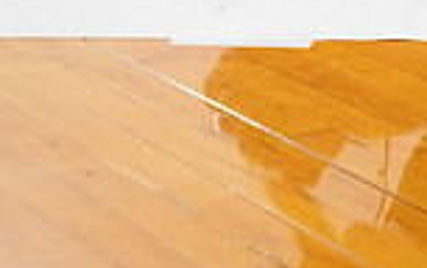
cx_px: 371
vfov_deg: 7.2
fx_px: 2027
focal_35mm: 174
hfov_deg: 12.0
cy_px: -327
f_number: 7.1
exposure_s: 1/320
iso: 800
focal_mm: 58
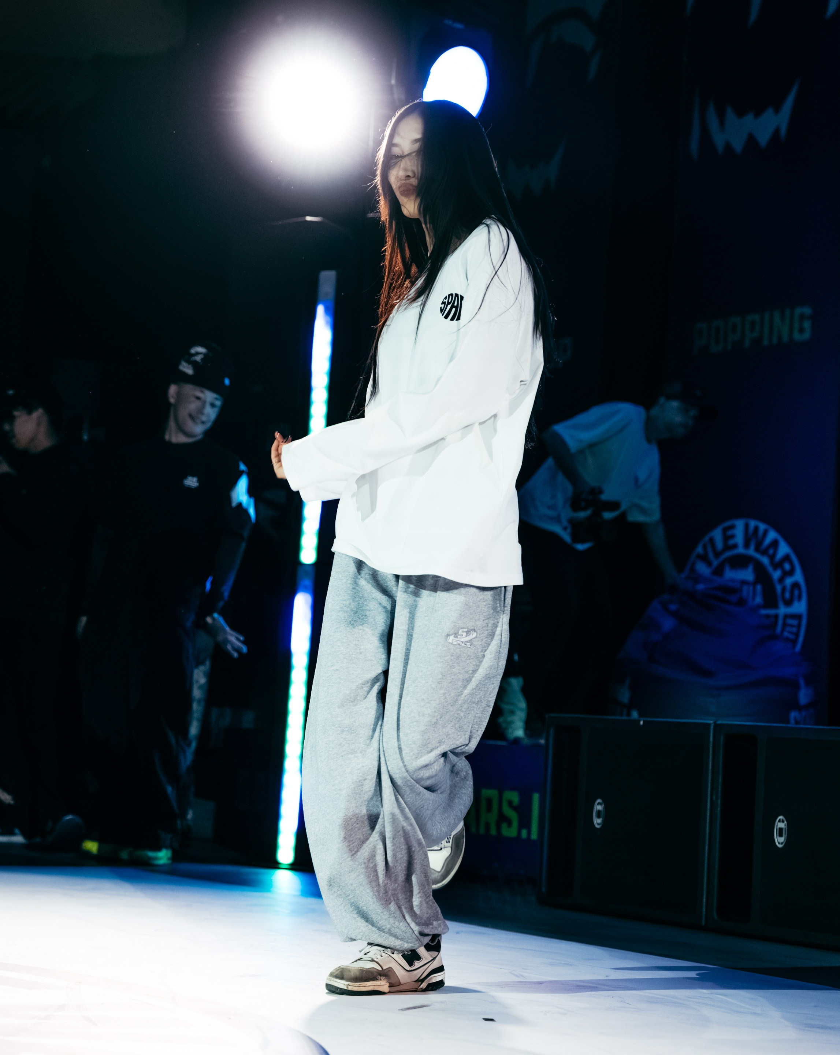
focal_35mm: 78
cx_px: 401
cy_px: 528
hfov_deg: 19.7
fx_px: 2416
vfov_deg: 24.6
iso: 3200
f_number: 2.8
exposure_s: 1/800
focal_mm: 55
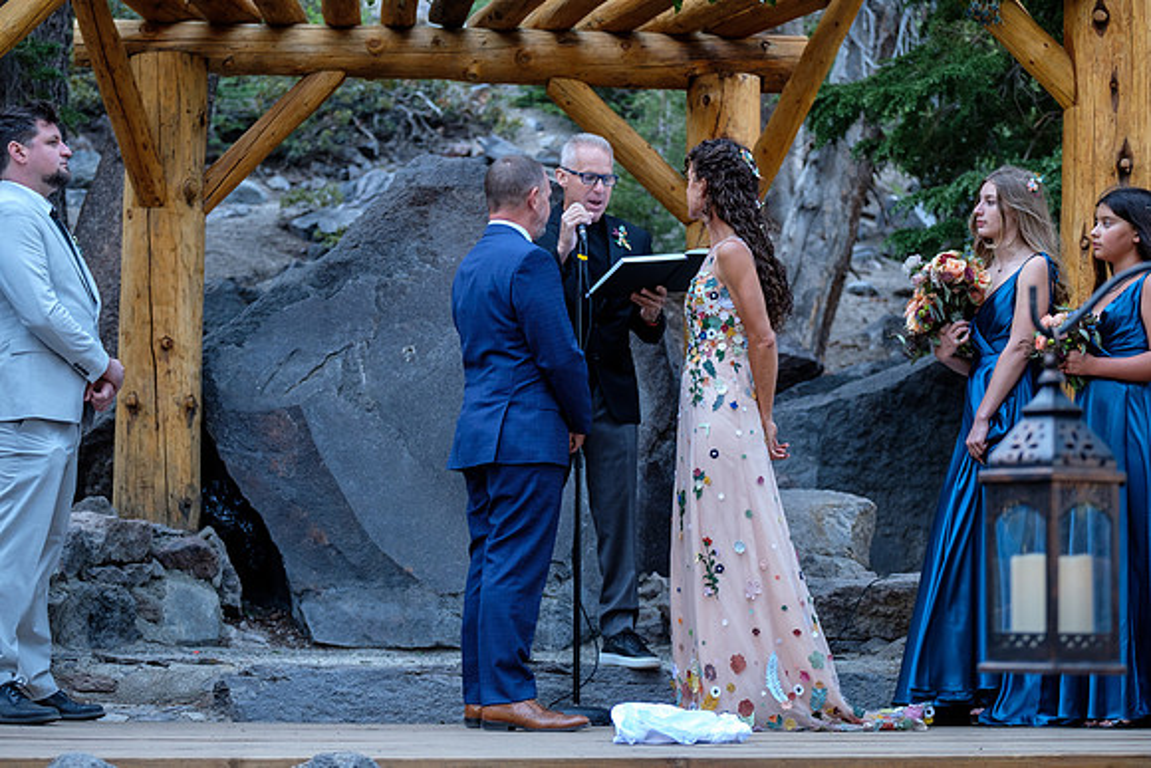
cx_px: 576
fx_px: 2590
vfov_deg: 16.9
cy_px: 384
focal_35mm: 81
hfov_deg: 25.1
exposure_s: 1/80
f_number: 3.2
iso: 640
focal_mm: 54.1
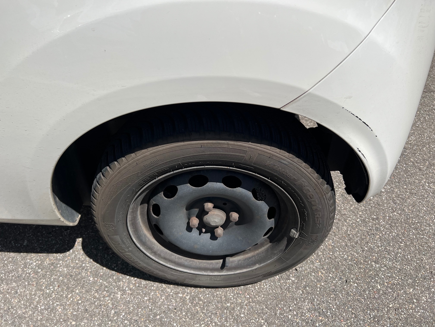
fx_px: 327
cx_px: 218
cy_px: 164
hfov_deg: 67.3
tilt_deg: -41.9
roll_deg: -1.6
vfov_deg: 53.1
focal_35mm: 26
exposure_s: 1/7463
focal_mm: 5.7
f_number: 1.5
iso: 50
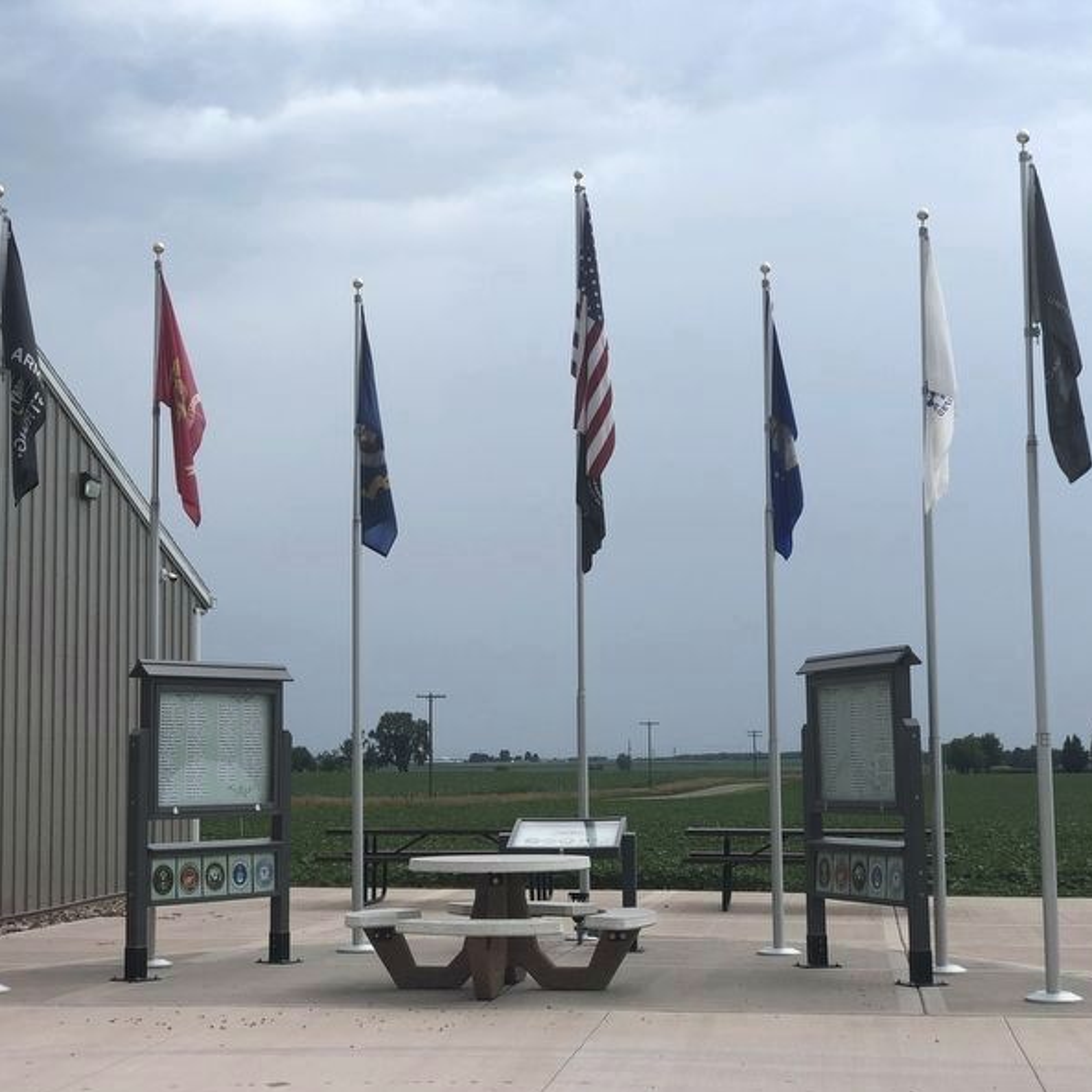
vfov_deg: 27.7
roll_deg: +0.7
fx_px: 2213
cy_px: 549
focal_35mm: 62
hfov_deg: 27.7
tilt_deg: +6.3
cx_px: 468
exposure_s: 1/389
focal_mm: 6
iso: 16
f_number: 2.4
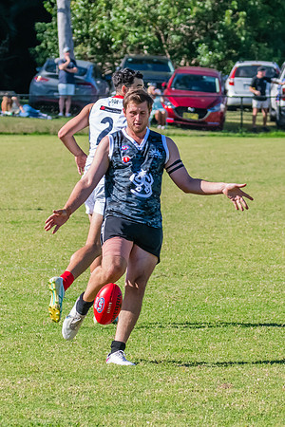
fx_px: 5696
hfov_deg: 2.9
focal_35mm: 480
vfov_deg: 4.3
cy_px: 225
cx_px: 112
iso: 1600
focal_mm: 240
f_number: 11
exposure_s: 1/1600
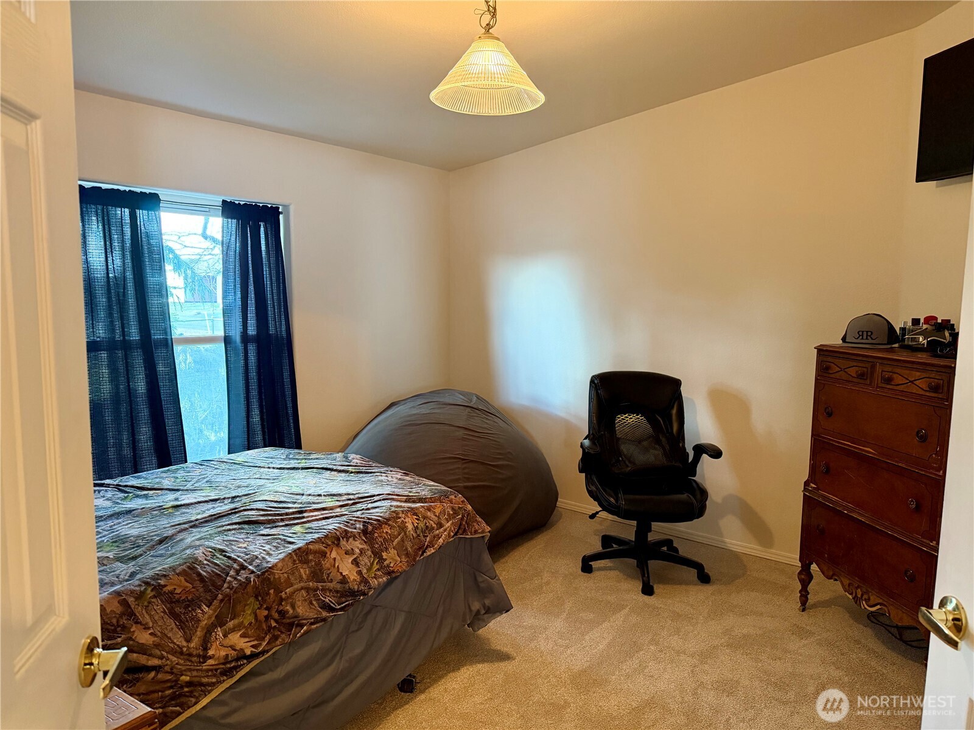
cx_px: 487
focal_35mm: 24
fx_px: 675
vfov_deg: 56.8
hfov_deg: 71.6
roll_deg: -0.5
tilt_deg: -6.5
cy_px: 365
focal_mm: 6.76
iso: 640
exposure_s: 1/60
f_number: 1.78
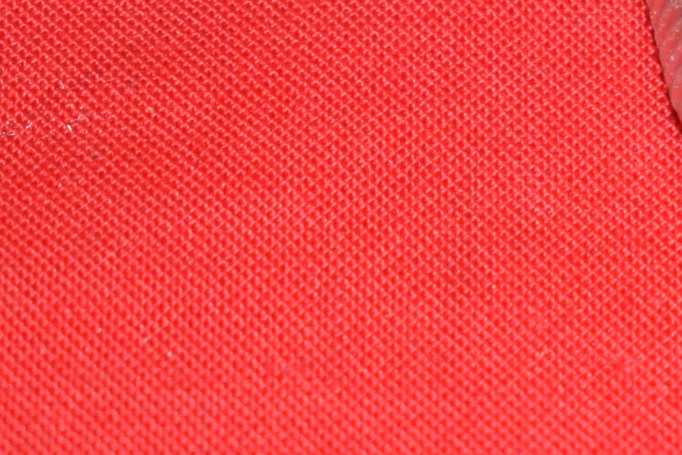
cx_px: 953
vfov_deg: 4.9
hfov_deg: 7.2
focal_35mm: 282
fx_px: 5343
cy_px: -30
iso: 1250
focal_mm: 46
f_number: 5.3
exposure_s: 1/200
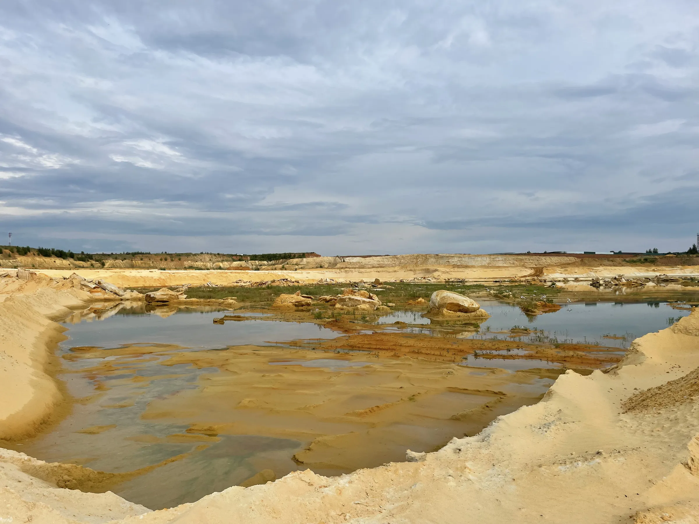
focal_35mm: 26
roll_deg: -1.0
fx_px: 525
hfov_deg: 67.3
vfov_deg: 53.1
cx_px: 350
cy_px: 262
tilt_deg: +2.4
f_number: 1.6
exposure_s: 1/3610
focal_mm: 4.2
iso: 32
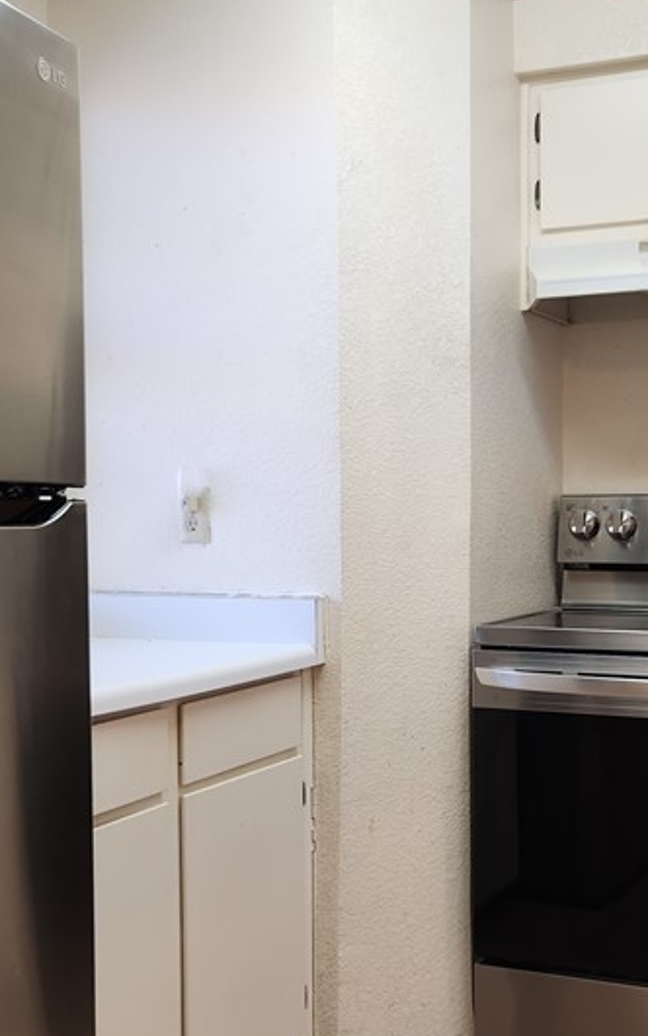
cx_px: 429
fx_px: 1328
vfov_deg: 42.6
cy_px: 564
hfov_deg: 27.3
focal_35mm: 47
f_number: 1.8
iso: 160
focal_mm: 5.4
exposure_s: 1/120
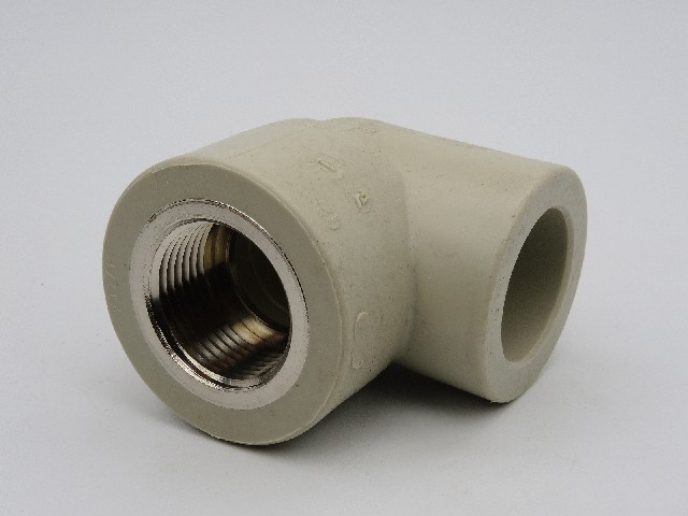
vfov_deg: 22.3
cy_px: 258
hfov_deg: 29.4
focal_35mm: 66
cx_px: 344
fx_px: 1312
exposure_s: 1/320
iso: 100
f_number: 8
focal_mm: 14.1
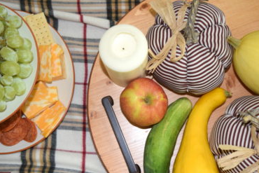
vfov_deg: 24.7
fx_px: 393
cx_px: 127
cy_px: 116
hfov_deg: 36.4
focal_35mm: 55
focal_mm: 27
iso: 1600
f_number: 4.5
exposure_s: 1/200
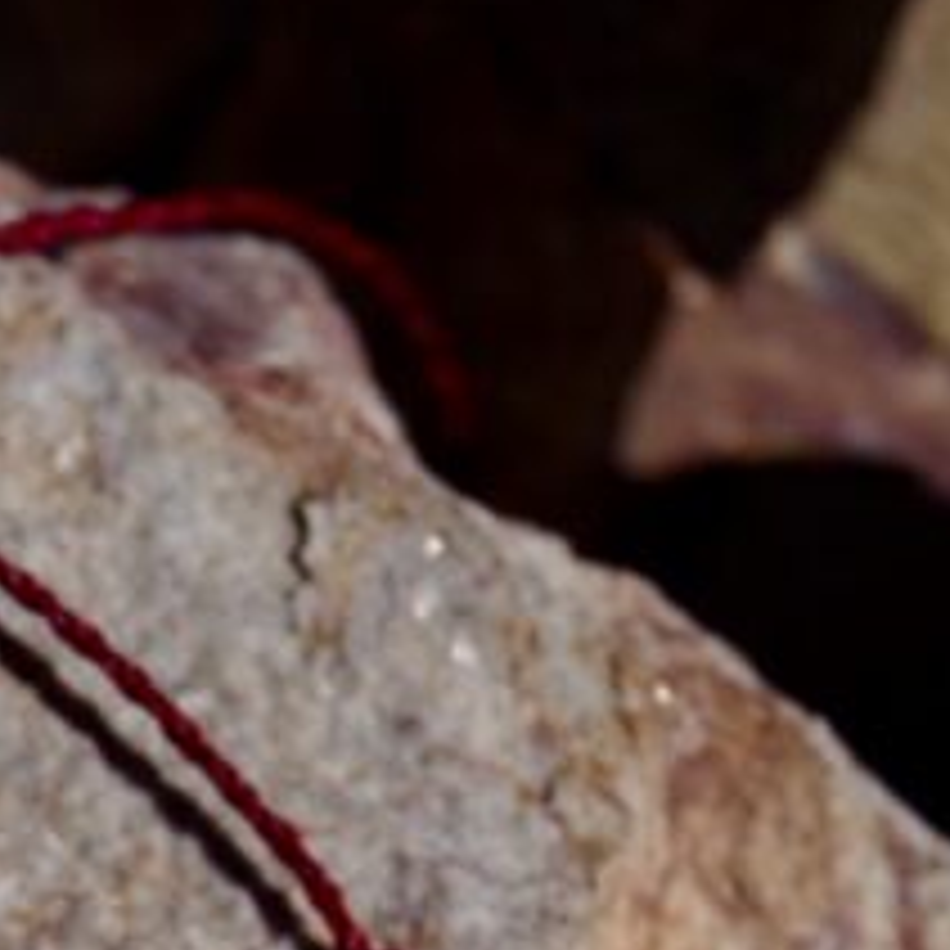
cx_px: -561
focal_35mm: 434
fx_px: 13475
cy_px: 2058
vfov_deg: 4.0
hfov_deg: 4.0
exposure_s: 1/800
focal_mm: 105
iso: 100
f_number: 5.6
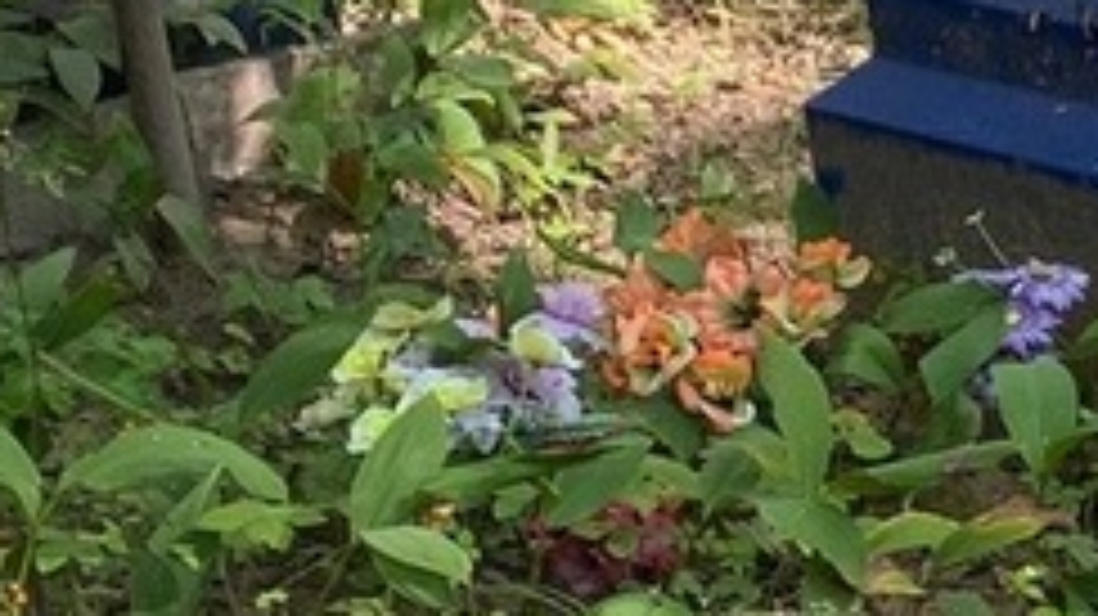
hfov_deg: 16.4
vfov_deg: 10.2
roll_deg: -0.1
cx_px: 1642
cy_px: 441
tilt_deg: -21.7
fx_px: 3463
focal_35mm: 119
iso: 64
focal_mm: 4.25
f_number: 1.8
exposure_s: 1/121
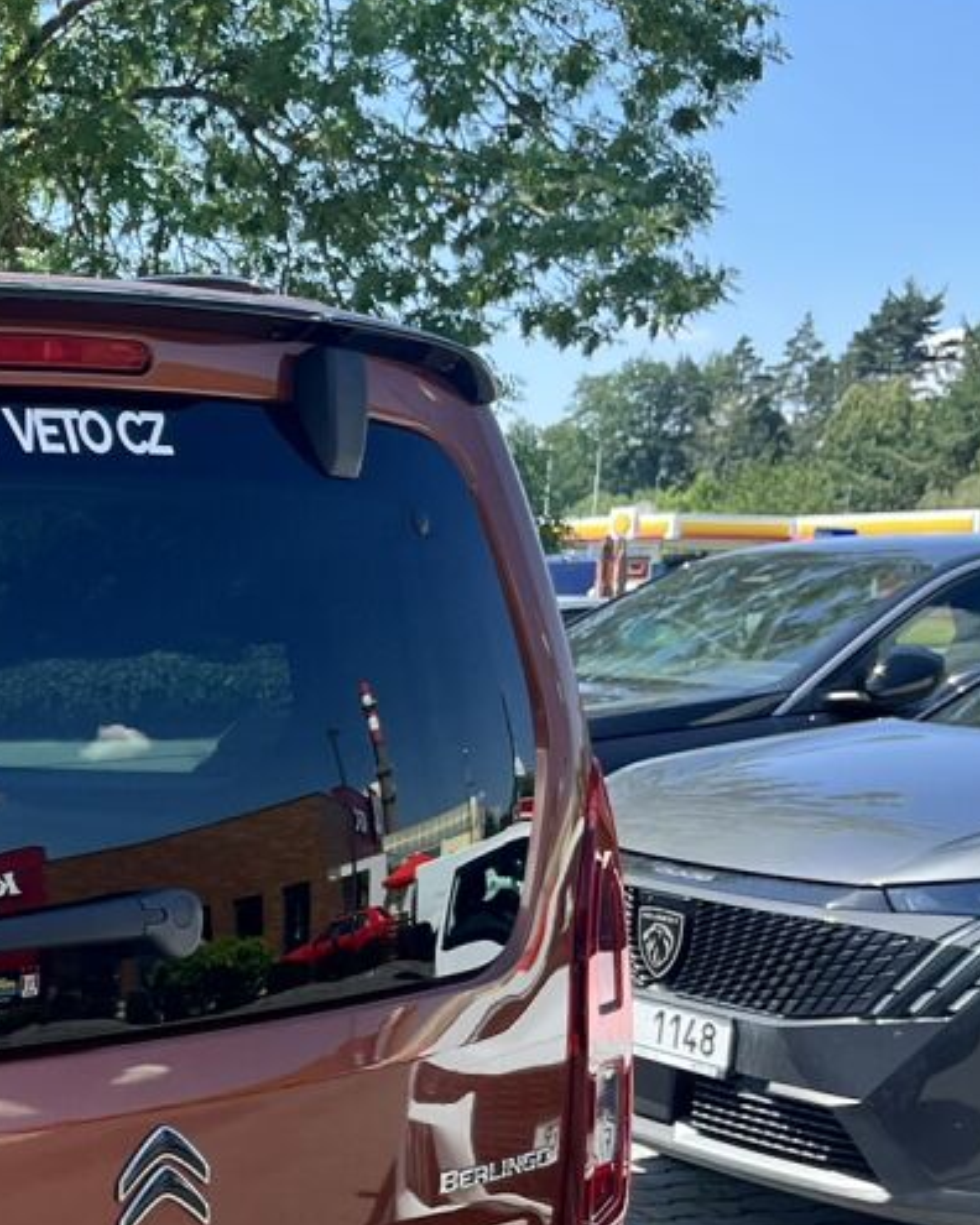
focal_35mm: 70
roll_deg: -1.1
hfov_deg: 19.5
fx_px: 2538
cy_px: 1114
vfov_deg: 26.2
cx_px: -427
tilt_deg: -10.4
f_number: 1.6
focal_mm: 5.1
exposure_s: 1/1046
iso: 50
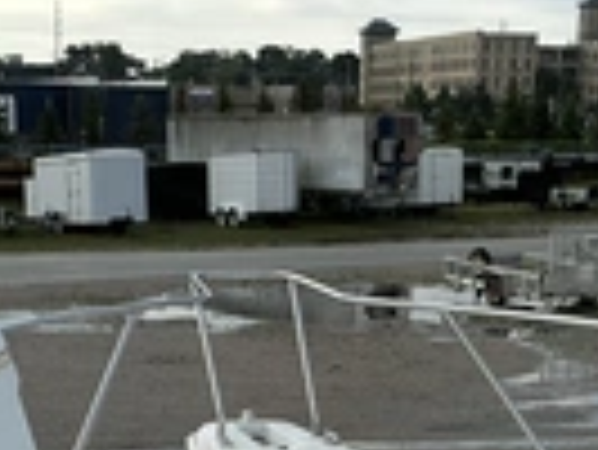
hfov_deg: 23.2
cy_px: 657
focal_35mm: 84
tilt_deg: -17.0
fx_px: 1452
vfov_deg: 16.2
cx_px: 198
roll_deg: +1.7
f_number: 1.8
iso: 25
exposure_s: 1/1984
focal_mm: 3
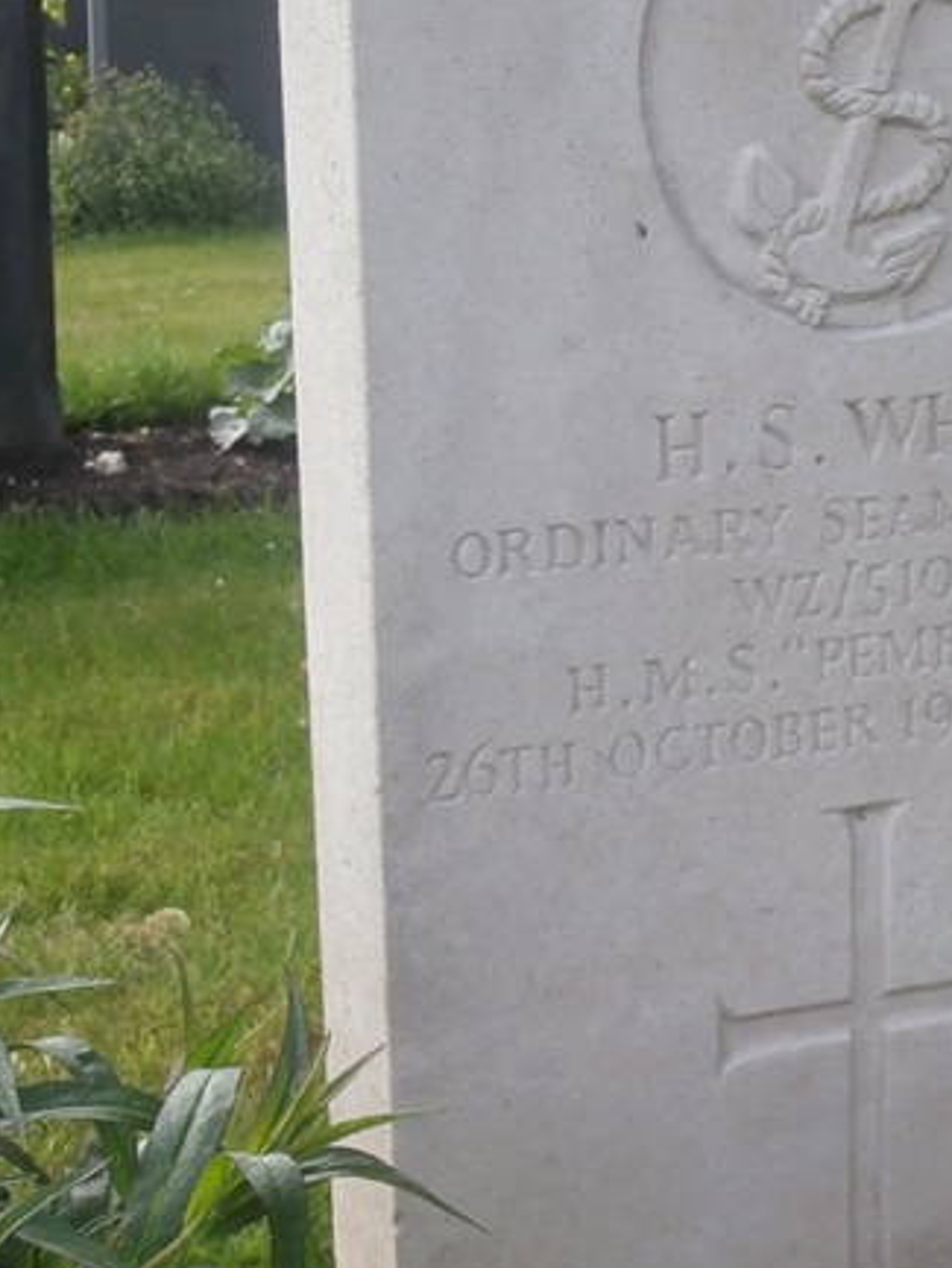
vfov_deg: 24.7
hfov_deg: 18.4
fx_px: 2895
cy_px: 729
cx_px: 848
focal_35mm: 79
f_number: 3.9
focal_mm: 6.67
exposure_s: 1/160
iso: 100
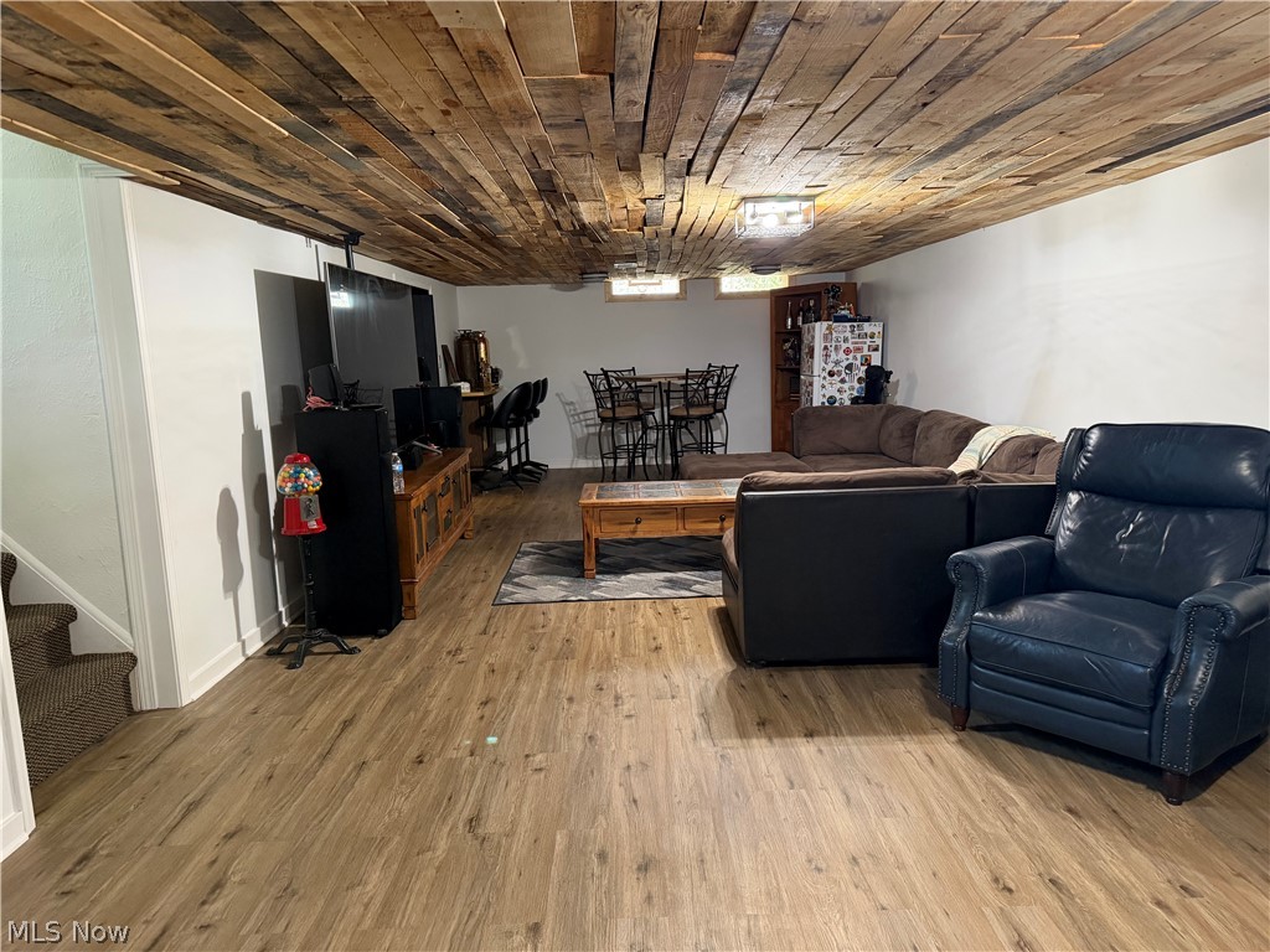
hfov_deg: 71.6
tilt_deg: -9.2
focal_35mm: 24
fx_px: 881
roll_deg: +2.8
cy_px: 476
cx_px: 635
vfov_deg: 56.8
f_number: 1.78
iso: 500
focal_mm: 6.76
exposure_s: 1/60
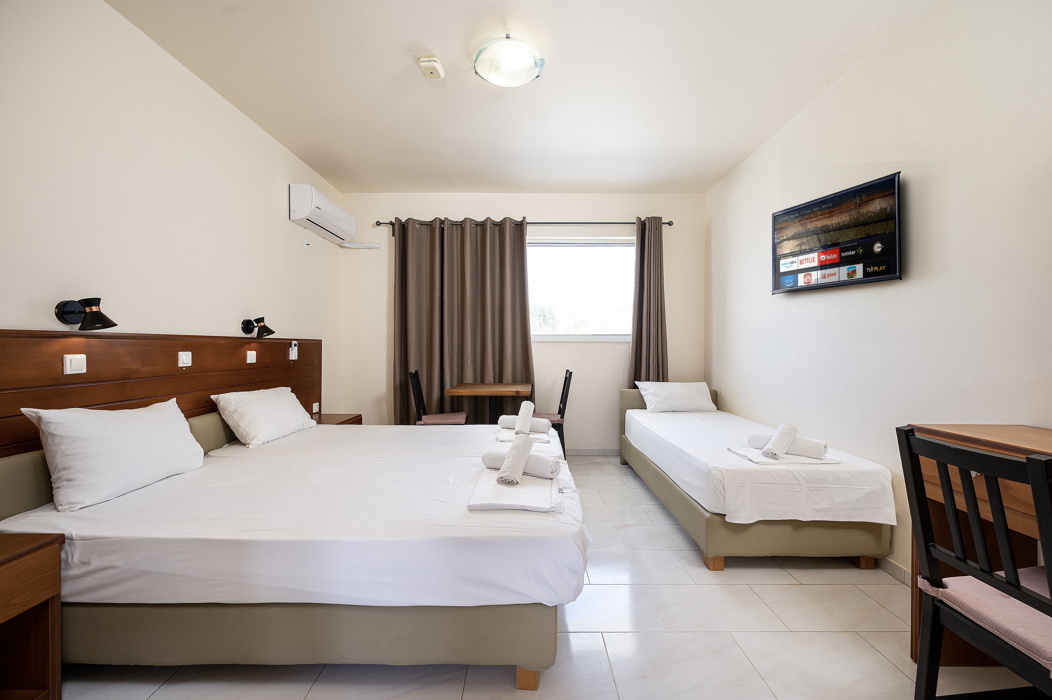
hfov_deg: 104.3
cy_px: 350
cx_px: 526
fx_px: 409
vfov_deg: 81.1
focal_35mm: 14
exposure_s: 1/160
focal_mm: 14
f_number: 8
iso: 200
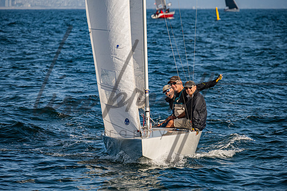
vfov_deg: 5.8
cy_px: 106
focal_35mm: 238
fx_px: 1897
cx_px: 137
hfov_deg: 8.7
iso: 400
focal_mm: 200
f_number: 6.3
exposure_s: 1/1600
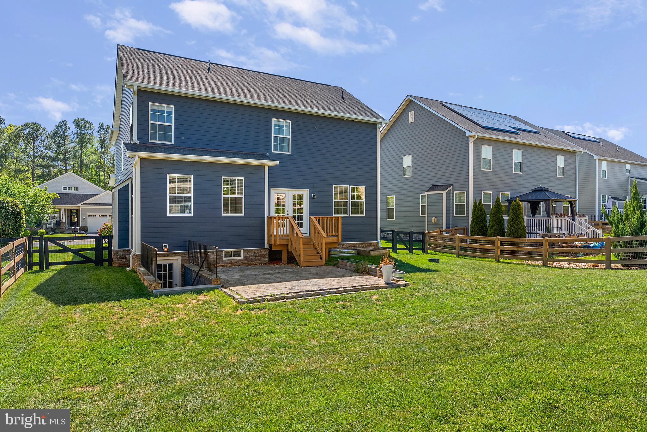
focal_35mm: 22
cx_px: 324
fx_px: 396
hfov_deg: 78.5
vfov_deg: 57.3
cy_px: 216
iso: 800
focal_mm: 22
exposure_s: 1/125
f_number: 8
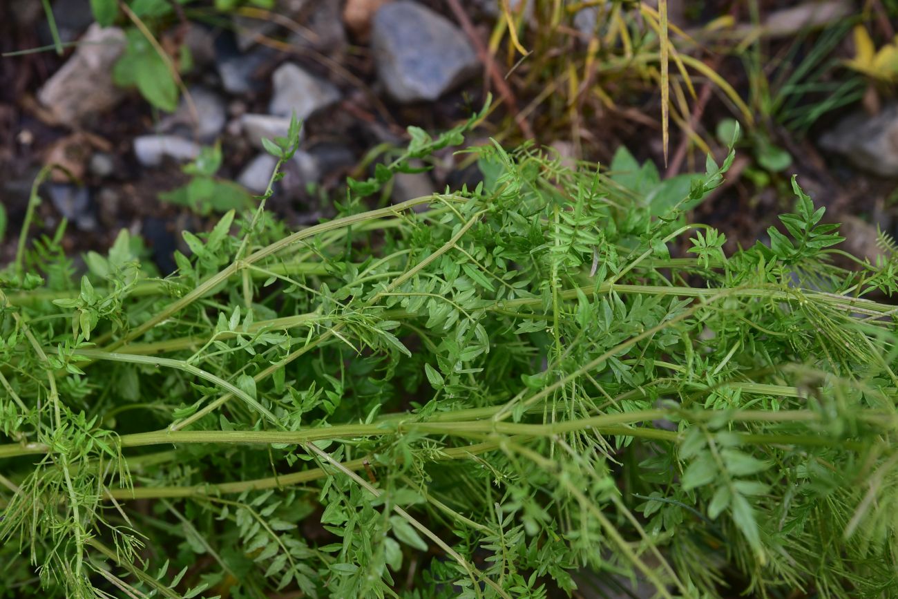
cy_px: 300
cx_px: 449
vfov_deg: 27.0
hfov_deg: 39.6
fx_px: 1247
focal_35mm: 50
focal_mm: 50
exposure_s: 1/125
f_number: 7.1
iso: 320
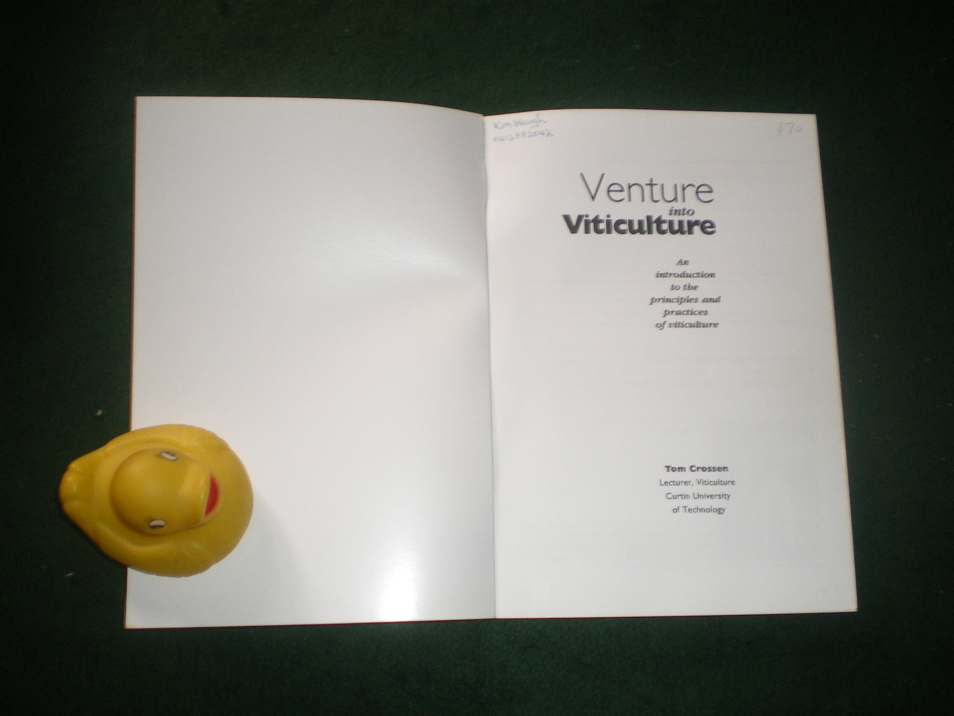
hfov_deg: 49.0
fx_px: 1047
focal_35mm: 38
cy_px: 358
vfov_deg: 37.7
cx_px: 477
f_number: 3.1
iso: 200
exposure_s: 1/50
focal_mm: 6.3
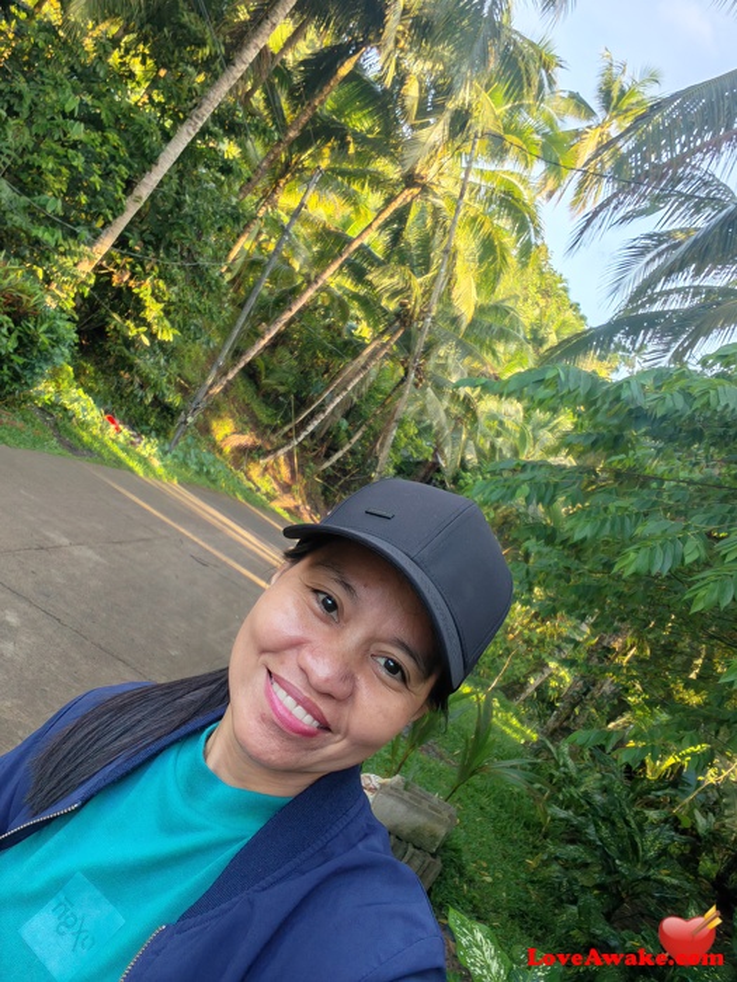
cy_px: 491
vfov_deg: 69.4
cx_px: 368
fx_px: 710
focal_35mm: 25
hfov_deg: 54.9
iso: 64
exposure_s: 1/50
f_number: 2
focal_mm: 3.09
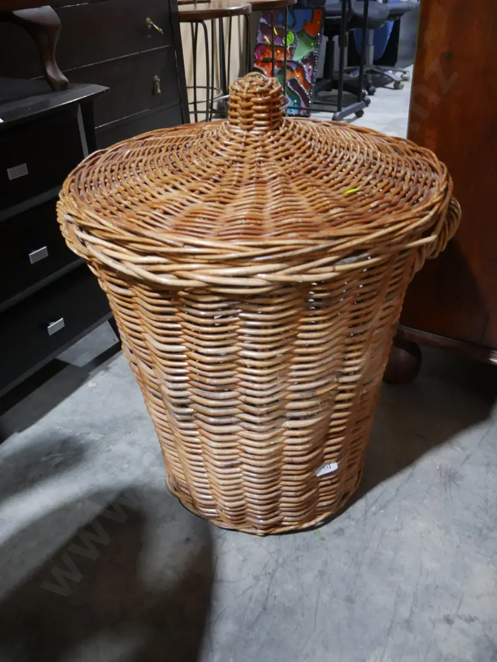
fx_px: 574
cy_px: 331
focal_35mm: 30
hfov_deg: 46.8
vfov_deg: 59.9
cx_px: 248
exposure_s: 1/60
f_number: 3.6
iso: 640
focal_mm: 15
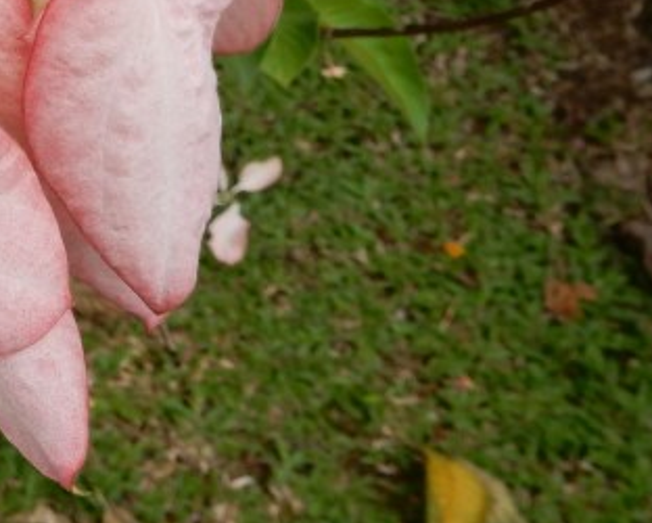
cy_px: 109
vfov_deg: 19.0
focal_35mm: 80
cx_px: -217
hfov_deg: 21.4
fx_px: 1545
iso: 125
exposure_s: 1/500
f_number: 3.7
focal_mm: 4.5
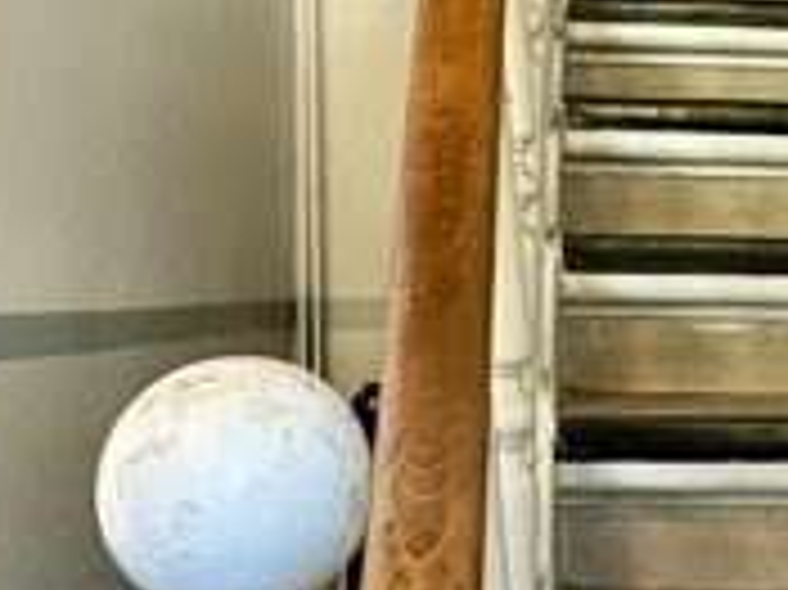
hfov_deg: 28.3
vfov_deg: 22.9
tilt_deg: +0.5
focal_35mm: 64
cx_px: 802
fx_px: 1456
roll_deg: +1.7
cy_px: 266
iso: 400
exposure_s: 1/50
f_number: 2.2
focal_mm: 2.22
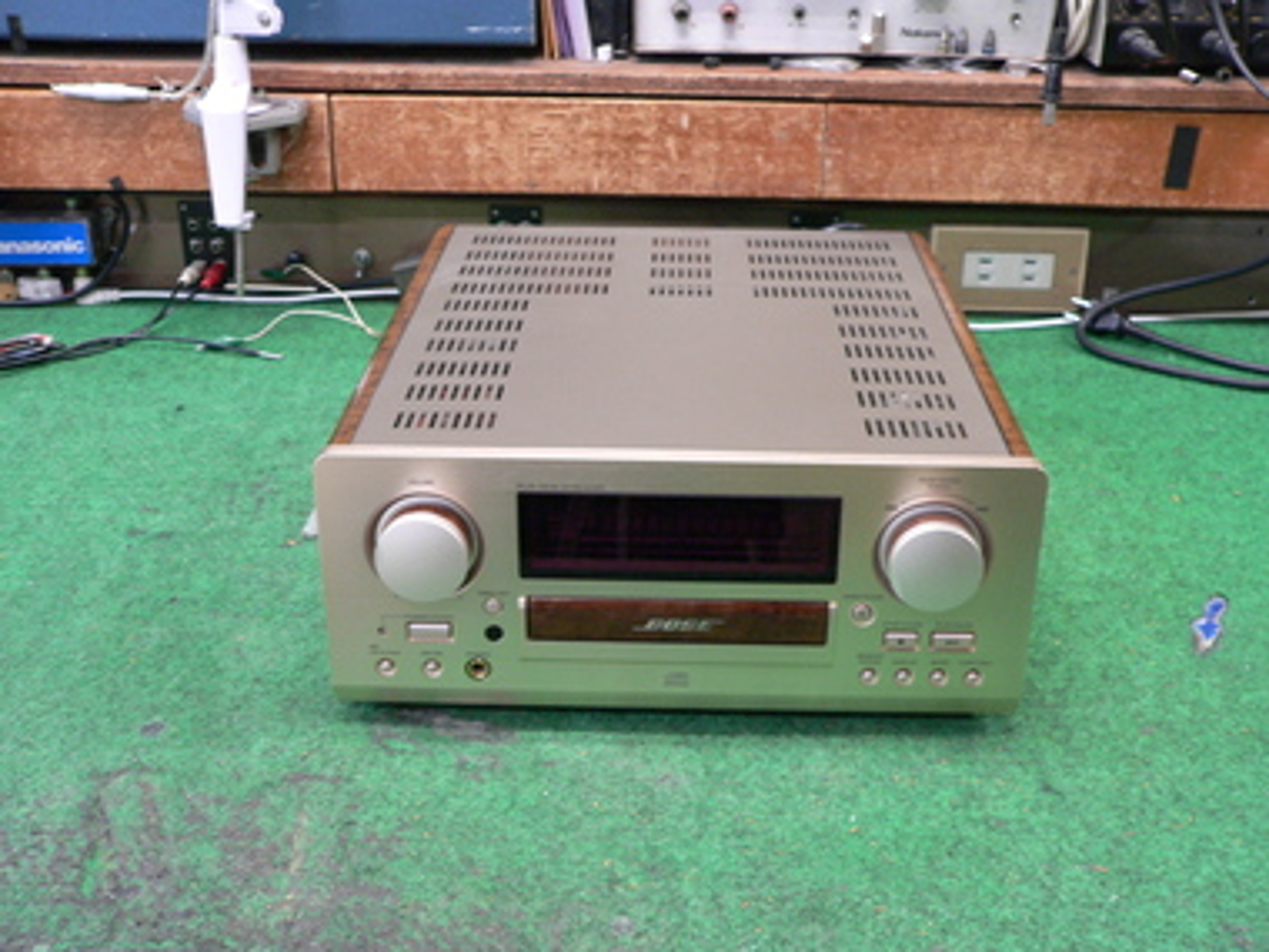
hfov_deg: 44.8
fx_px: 1540
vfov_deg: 34.3
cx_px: 634
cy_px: 476
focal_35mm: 42
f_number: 2.8
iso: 200
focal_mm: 7
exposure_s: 1/13
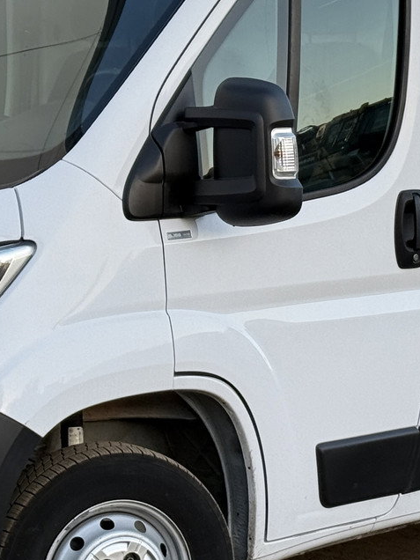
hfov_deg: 10.2
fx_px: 2346
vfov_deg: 13.6
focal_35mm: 145
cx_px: 235
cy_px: 211
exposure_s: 1/557
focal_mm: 6.76
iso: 64
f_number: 1.78
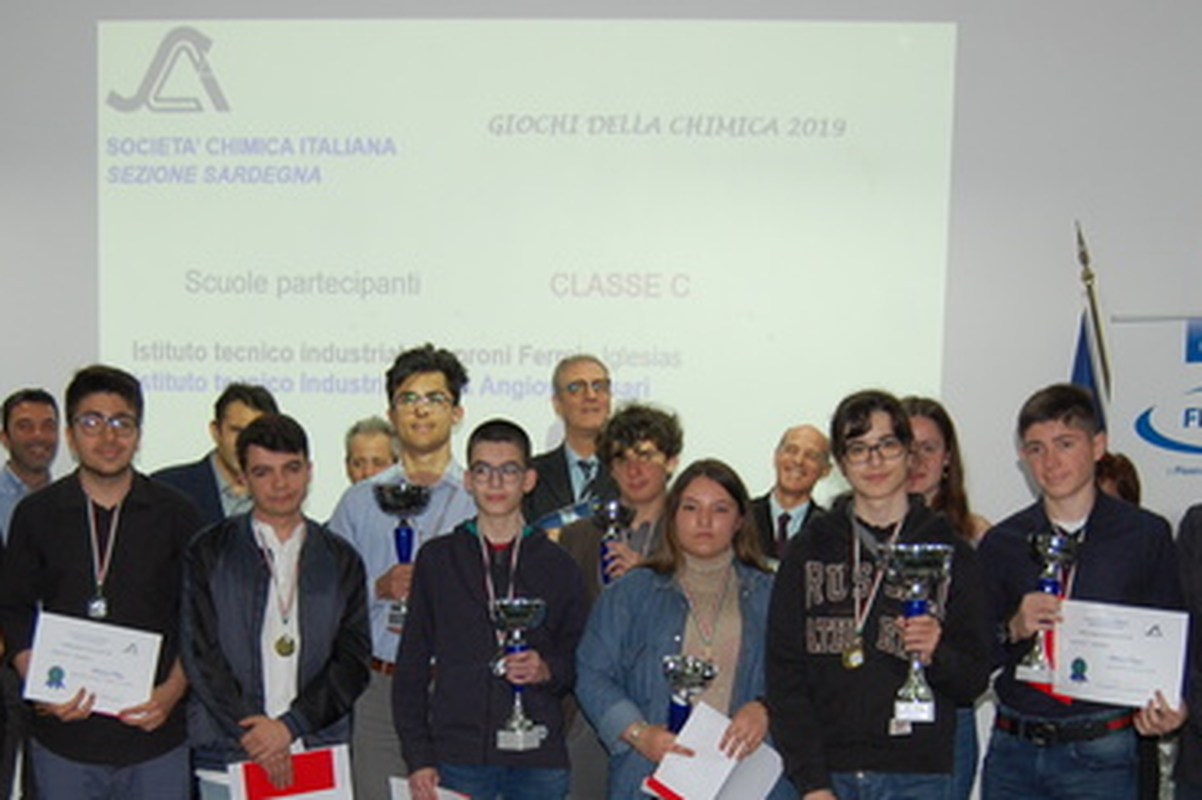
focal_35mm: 51
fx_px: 1702
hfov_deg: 38.8
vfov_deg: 25.9
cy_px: 669
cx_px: 526
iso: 400
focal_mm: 20
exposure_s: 1/60
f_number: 3.8
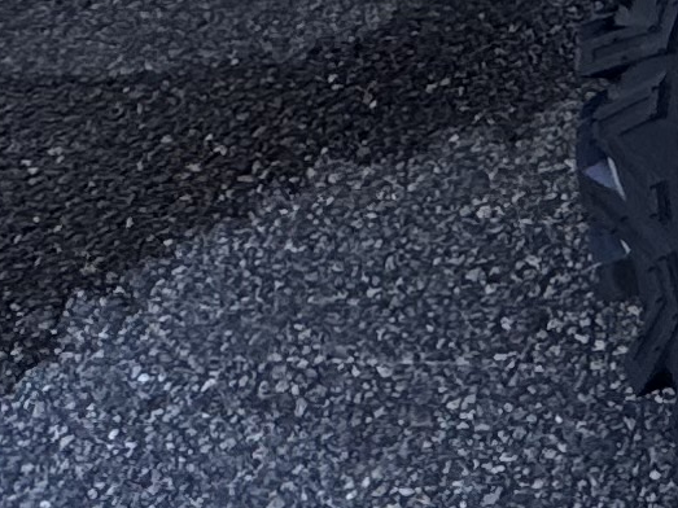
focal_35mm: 108
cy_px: -881
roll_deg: +1.5
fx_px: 2115
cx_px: 874
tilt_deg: -6.4
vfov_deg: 10.7
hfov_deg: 17.2
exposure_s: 1/176
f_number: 2.2
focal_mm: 2.22
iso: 40
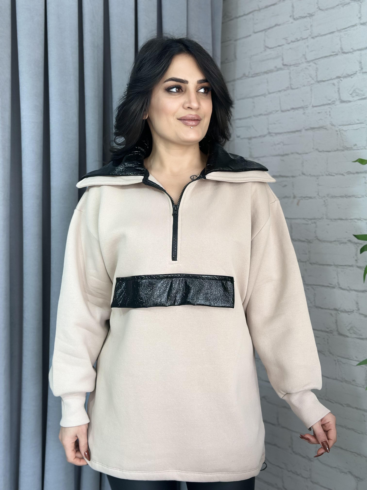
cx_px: 184
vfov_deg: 39.7
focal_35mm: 48
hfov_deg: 30.3
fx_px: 679
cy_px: 245
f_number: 1.78
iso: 80
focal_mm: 6.86
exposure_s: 1/195
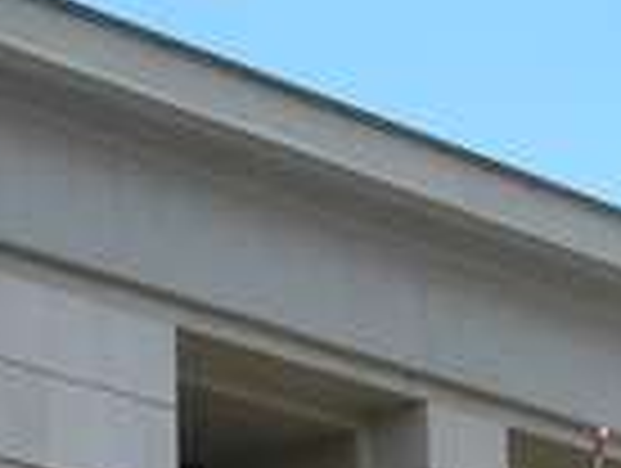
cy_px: 752
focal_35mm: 235
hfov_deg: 8.4
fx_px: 4223
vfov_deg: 6.2
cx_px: 475
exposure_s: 1/236
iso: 50
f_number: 5.9
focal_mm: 12.7
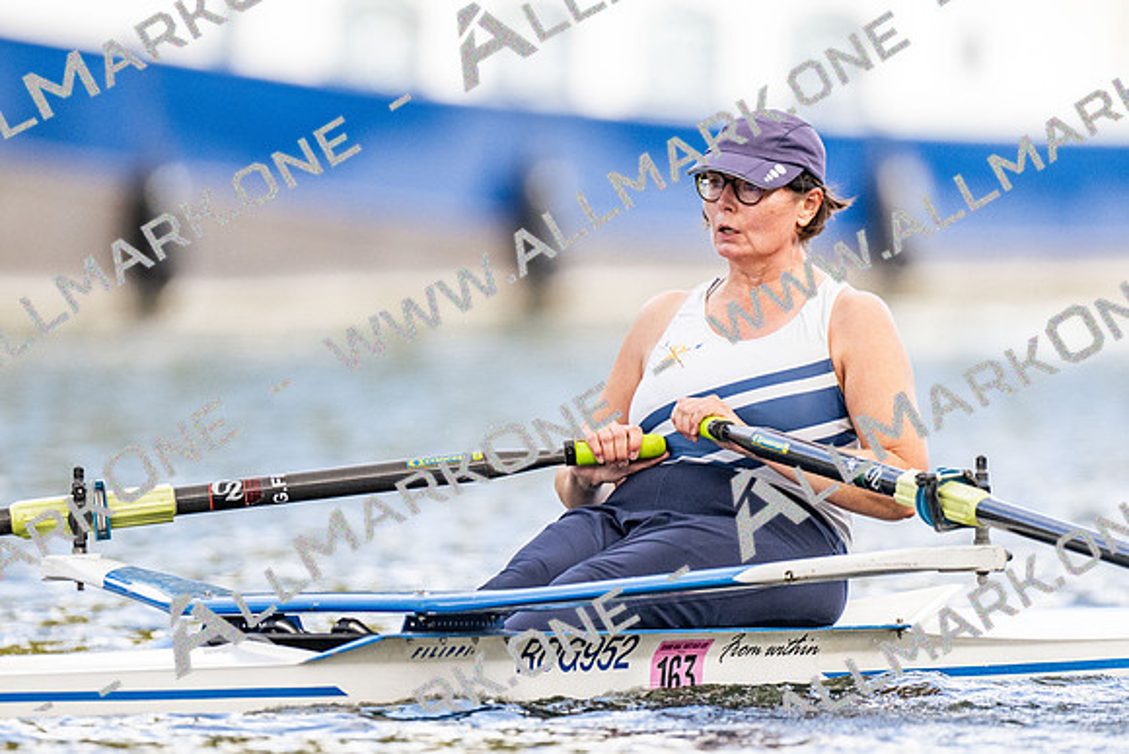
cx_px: 564
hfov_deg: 2.3
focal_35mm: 900
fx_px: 28245
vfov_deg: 1.5
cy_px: 377
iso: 800
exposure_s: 1/2500
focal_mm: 600
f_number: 4
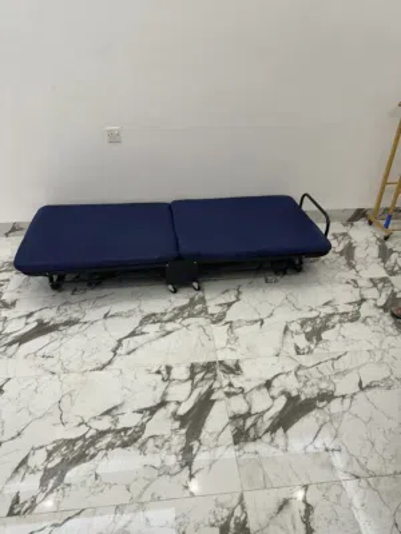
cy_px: 267
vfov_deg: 71.6
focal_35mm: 24
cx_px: 200
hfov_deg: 56.8
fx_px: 371
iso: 80
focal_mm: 6.86
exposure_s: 1/100
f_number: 1.78
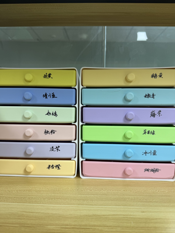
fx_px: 162
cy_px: 116
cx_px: 88
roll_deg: -0.7
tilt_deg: -4.7
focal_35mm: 24
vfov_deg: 71.6
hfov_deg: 56.8
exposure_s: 1/100
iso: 80
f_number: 1.78
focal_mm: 6.76
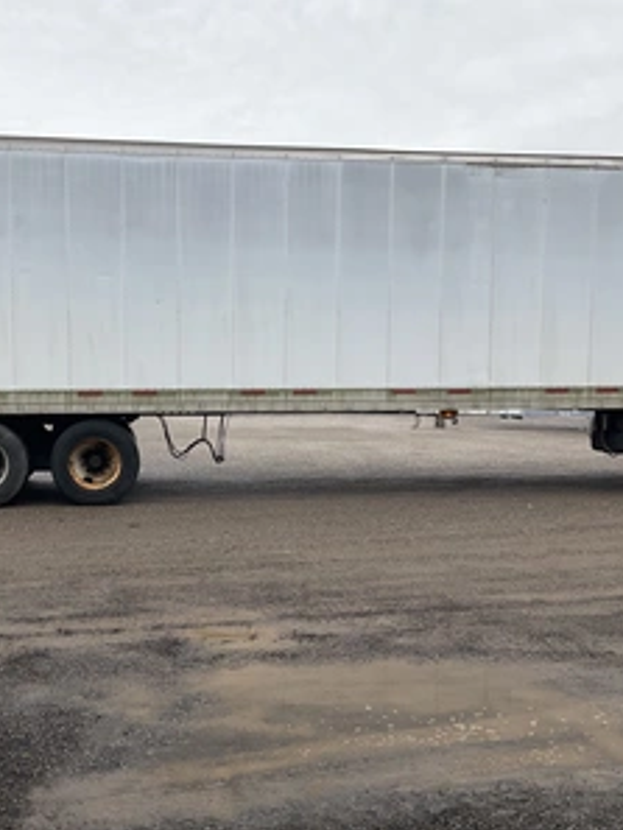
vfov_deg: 47.8
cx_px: 232
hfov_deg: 36.6
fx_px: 935
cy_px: 416
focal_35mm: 39
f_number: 1.8
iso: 25
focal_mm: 3
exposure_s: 1/1098
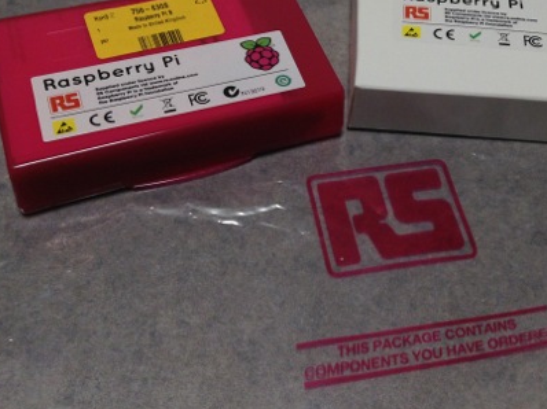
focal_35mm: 53
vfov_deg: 27.5
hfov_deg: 36.1
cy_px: 172
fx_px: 837
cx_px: 311
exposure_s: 1/40
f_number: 2.4
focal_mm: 3.3
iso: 40
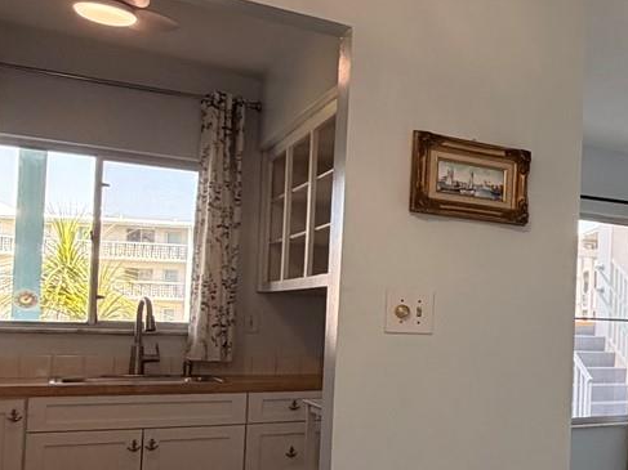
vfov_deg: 31.2
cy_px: 315
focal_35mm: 46
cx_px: 820
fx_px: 834
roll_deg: -1.9
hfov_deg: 31.5
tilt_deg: +2.1
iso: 125
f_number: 2.2
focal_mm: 2.22
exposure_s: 1/120
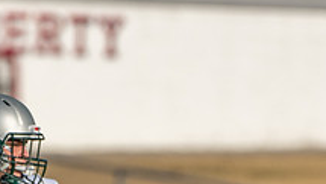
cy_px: 313
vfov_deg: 0.8
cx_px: 71
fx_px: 13893
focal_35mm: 1607
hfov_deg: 1.3
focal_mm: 400
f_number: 5.6
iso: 125
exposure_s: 1/1250
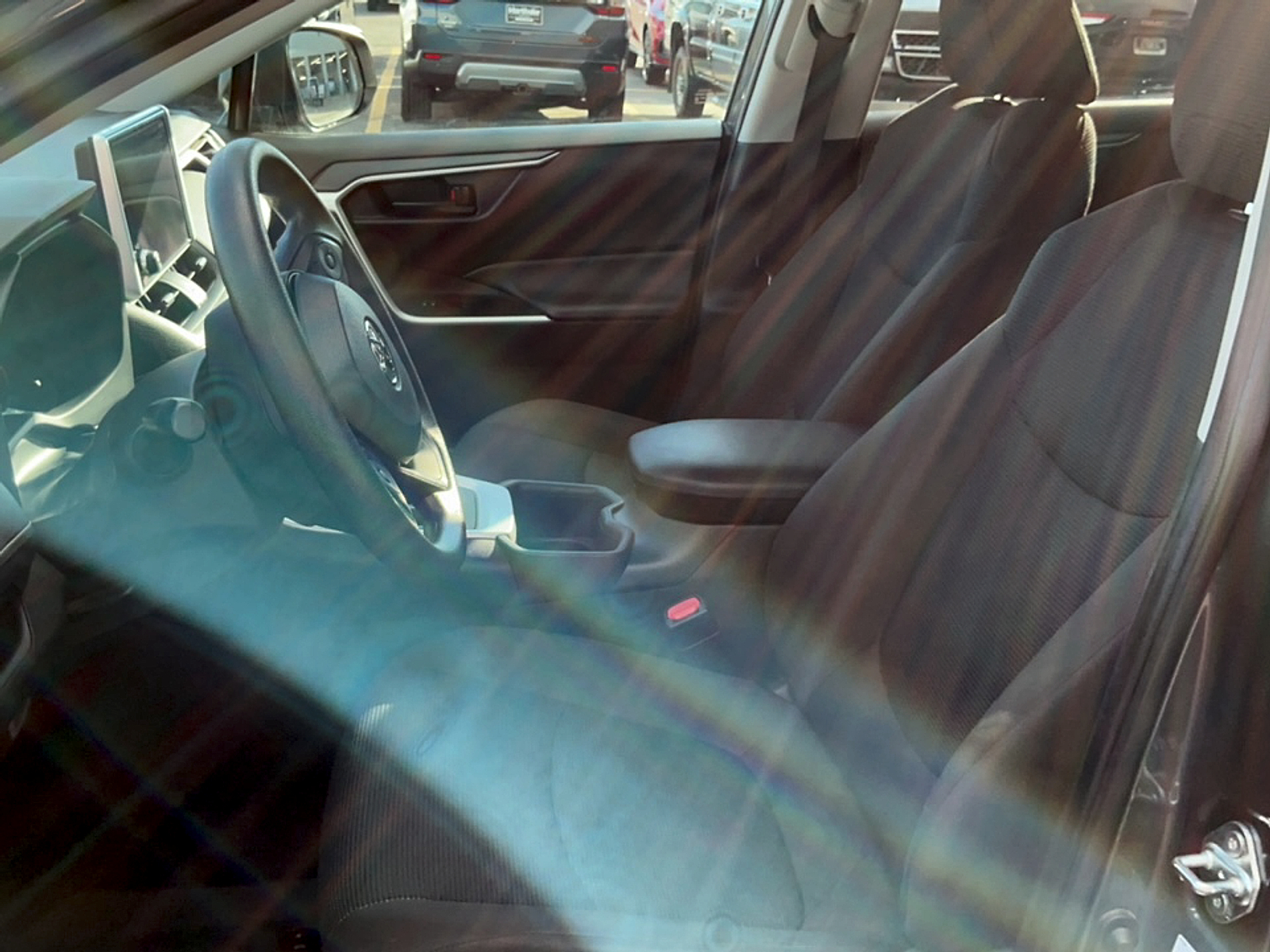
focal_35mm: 30
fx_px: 1101
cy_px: 476
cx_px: 635
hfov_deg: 60.0
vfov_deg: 46.8
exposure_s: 1/129
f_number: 1.8
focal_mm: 3
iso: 32
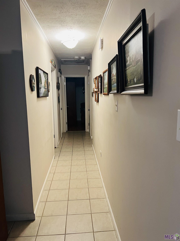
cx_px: 90
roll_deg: +0.6
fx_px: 180
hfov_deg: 53.1
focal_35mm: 26
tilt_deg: -6.7
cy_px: 120
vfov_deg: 67.3
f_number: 1.5
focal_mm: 5.7
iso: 200
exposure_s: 1/60
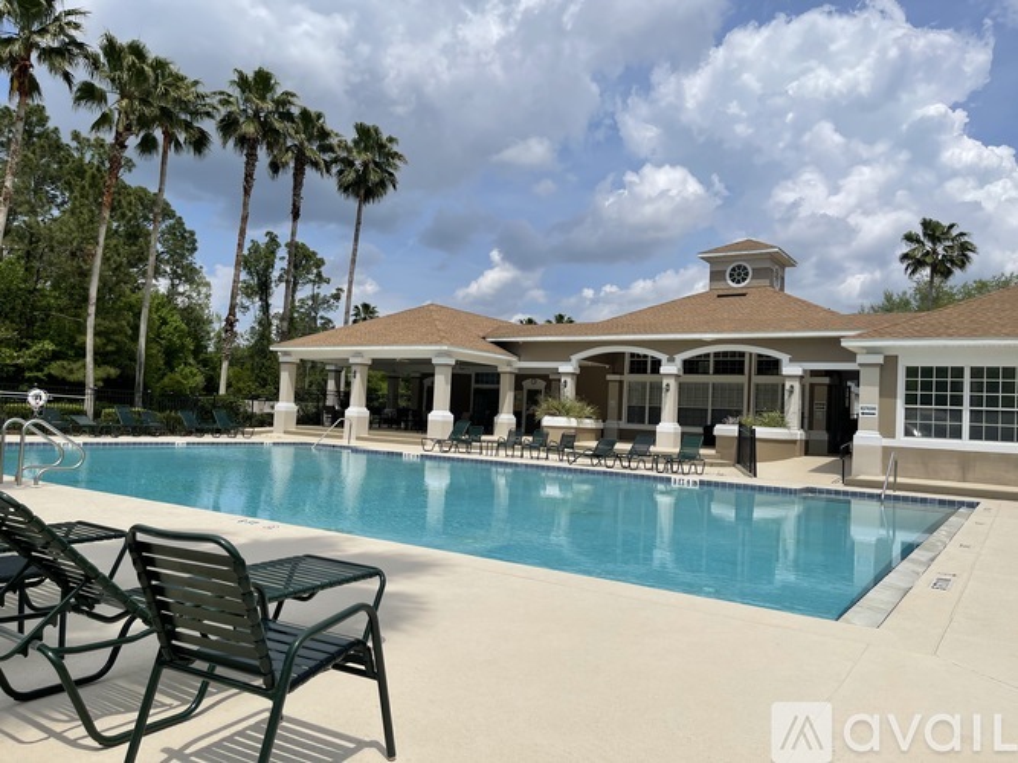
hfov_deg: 67.3
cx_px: 509
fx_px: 764
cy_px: 382
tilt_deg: +1.5
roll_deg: -3.1
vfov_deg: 53.0
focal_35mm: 26
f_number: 1.6
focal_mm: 5.1
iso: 32
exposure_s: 1/7407
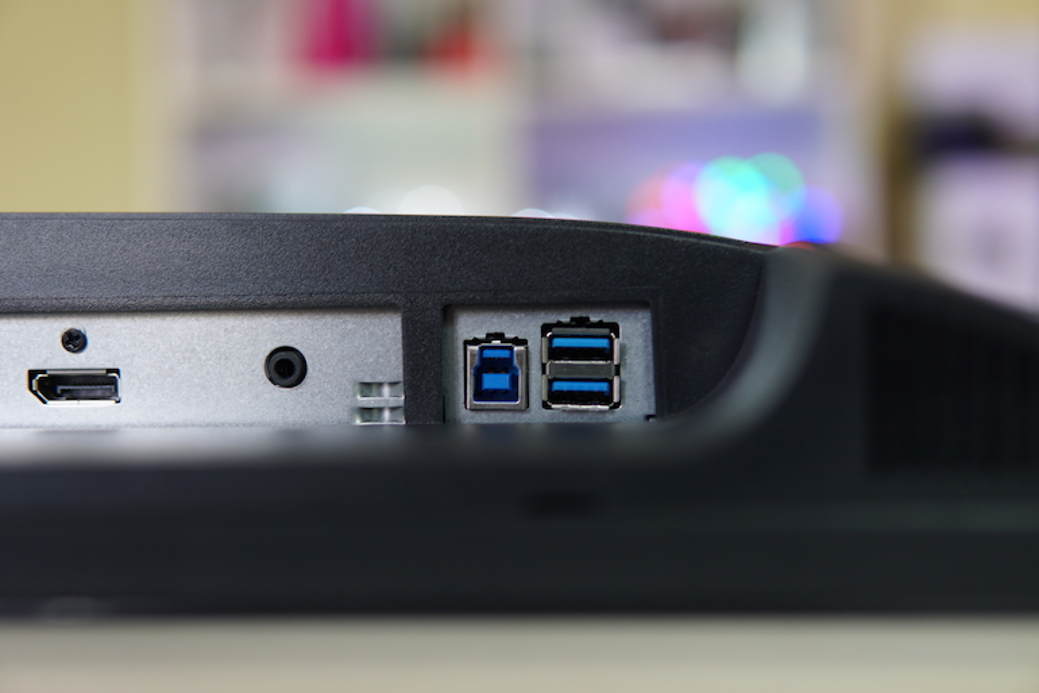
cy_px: 346
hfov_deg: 43.6
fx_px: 1298
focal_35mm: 45
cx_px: 520
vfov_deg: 29.9
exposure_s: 1/20
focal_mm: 30
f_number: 2
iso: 100
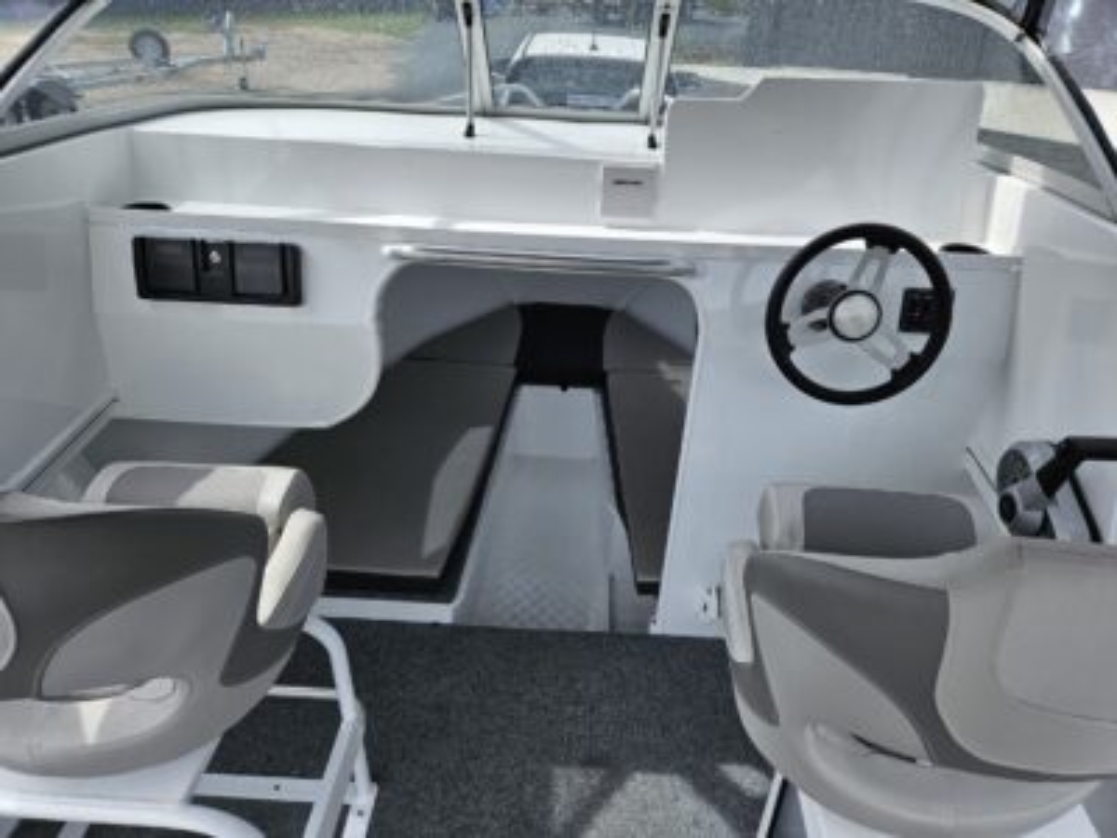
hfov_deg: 73.9
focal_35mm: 23
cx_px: 558
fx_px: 742
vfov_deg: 58.9
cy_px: 419
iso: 64
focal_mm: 5.4
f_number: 1.8
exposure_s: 1/2000
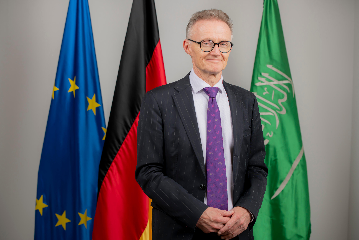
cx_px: 180
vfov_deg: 17.5
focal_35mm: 78
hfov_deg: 26.0
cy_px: 120
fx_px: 778
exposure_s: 1/200
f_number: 4
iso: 200
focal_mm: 78
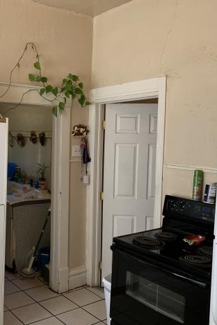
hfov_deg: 35.1
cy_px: 166
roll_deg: -1.1
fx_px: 335
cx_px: 52
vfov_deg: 51.9
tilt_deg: -4.2
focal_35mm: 37
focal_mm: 4.25
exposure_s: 1/120
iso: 80
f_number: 1.8
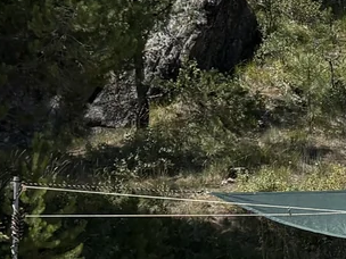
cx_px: 538
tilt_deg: -10.3
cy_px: 481
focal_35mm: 171
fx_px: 1709
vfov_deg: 8.3
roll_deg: -0.2
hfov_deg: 11.1
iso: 50
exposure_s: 1/4950
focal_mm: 5.96
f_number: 1.6
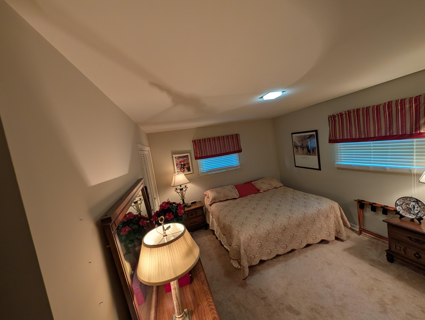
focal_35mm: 12
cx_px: 212
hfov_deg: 110.5
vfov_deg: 94.6
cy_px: 160
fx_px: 148
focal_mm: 2.02
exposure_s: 1/120
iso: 115
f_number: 1.7
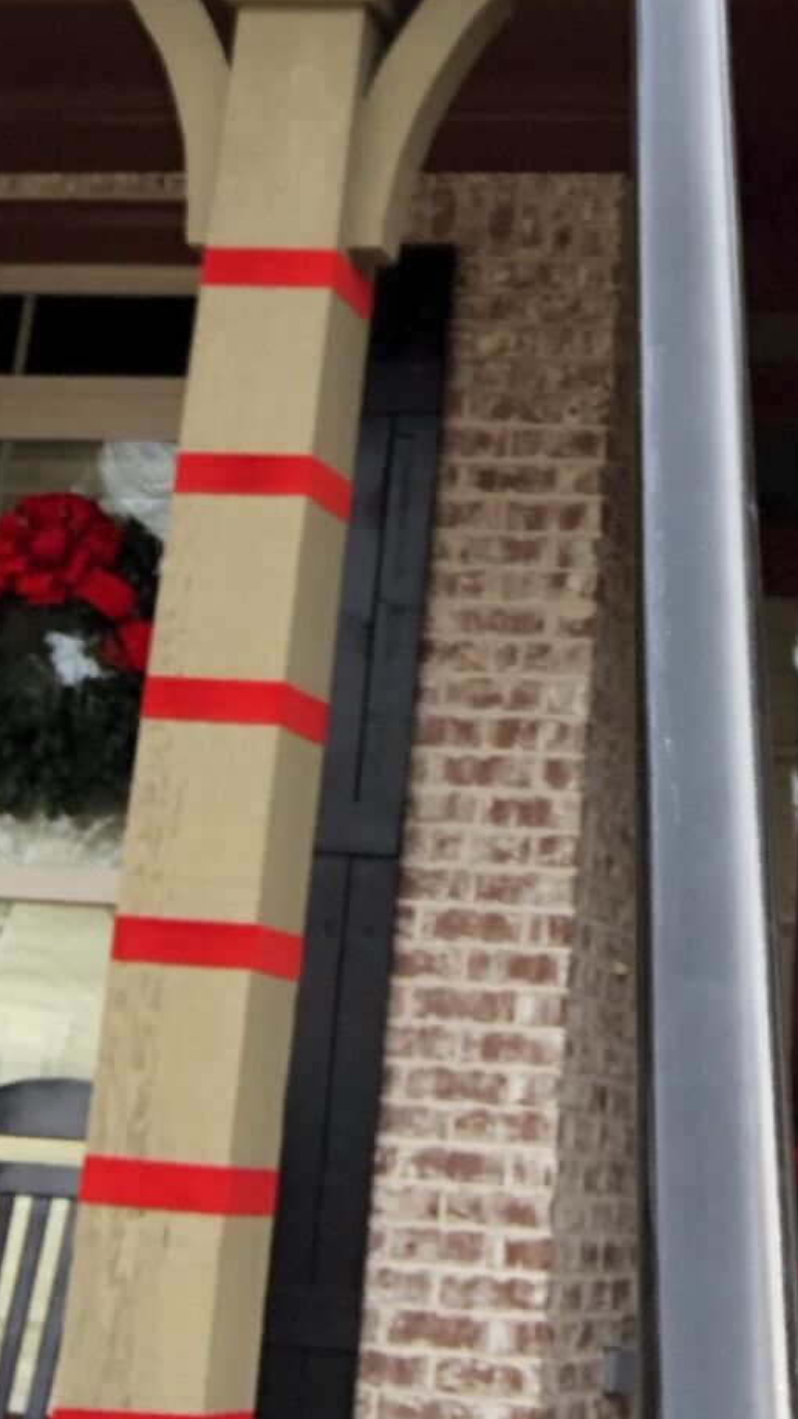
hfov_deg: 14.8
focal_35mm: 81
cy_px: -187
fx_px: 3046
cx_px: 708
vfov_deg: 24.3
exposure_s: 1/210
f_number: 2.2
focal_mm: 2.87
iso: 20
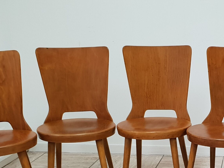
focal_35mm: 66
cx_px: 204
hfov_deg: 28.2
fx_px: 427
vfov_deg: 21.4
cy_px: 172
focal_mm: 4.3
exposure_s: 1/50
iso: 200
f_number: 2.4
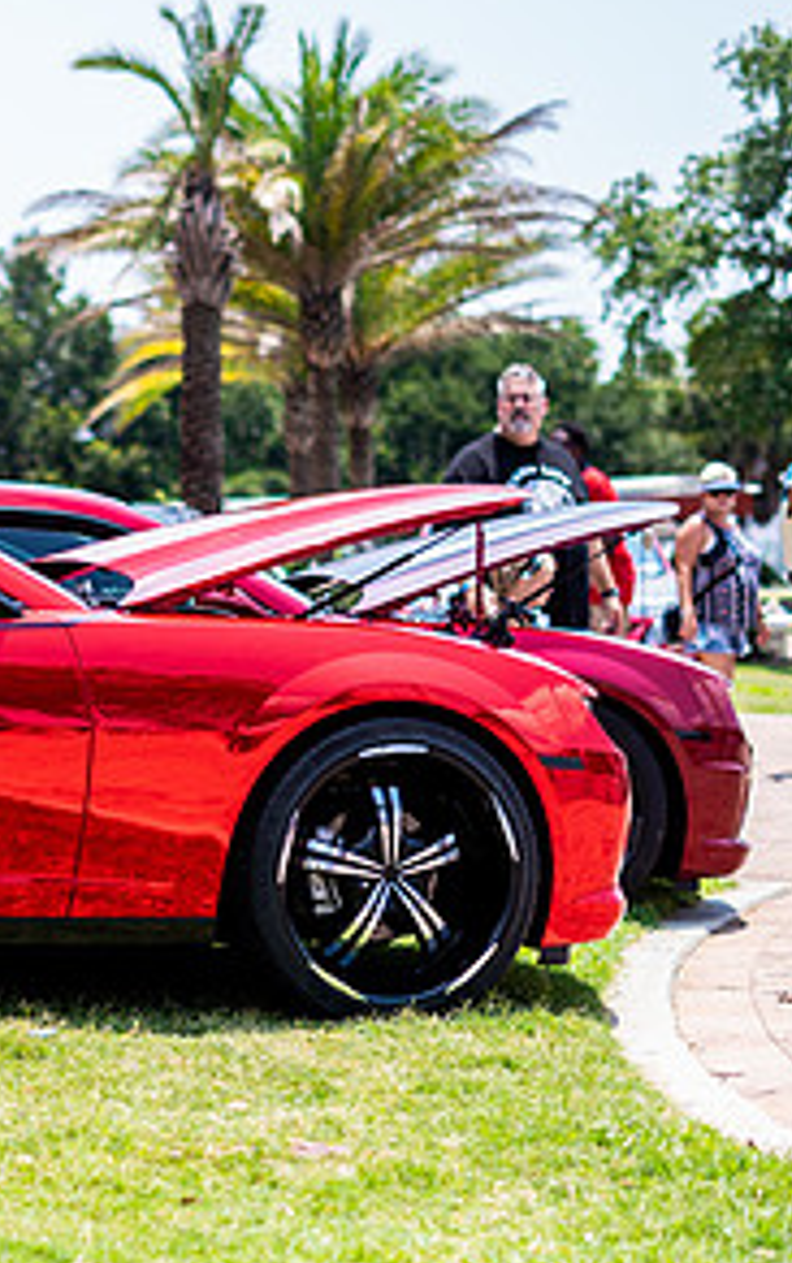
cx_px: -57
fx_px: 3895
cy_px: 880
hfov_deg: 11.5
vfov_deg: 18.4
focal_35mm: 113
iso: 50
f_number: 2
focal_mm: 50
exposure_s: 1/1600
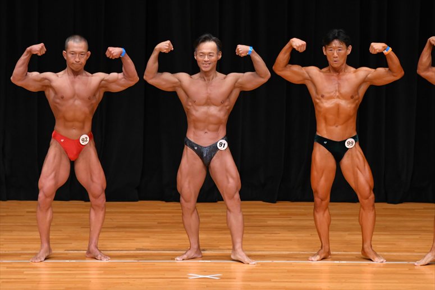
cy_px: 145
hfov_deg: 7.6
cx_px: 218
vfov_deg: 5.1
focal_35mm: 270
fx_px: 3261
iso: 3200
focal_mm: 180
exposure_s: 1/400
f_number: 5.6
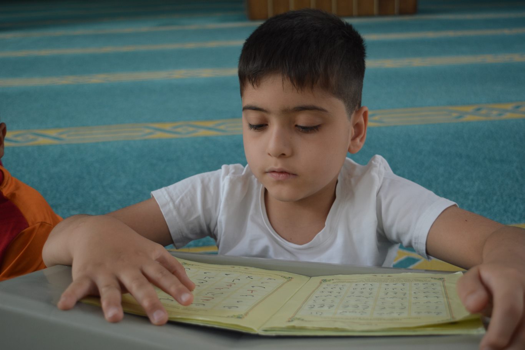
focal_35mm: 45
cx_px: 262
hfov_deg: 43.6
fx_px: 656
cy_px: 175
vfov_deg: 29.9
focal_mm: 30
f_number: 4.2
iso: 400
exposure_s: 1/80
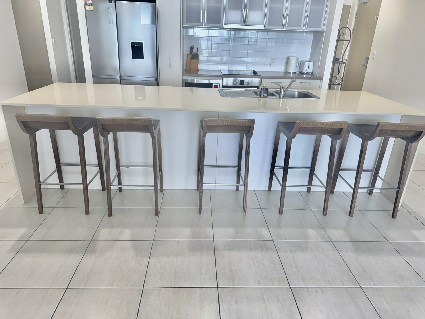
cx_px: 212
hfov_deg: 71.6
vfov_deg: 56.8
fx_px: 295
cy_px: 160
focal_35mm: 24
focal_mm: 6.76
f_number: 1.78
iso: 250
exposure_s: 1/100
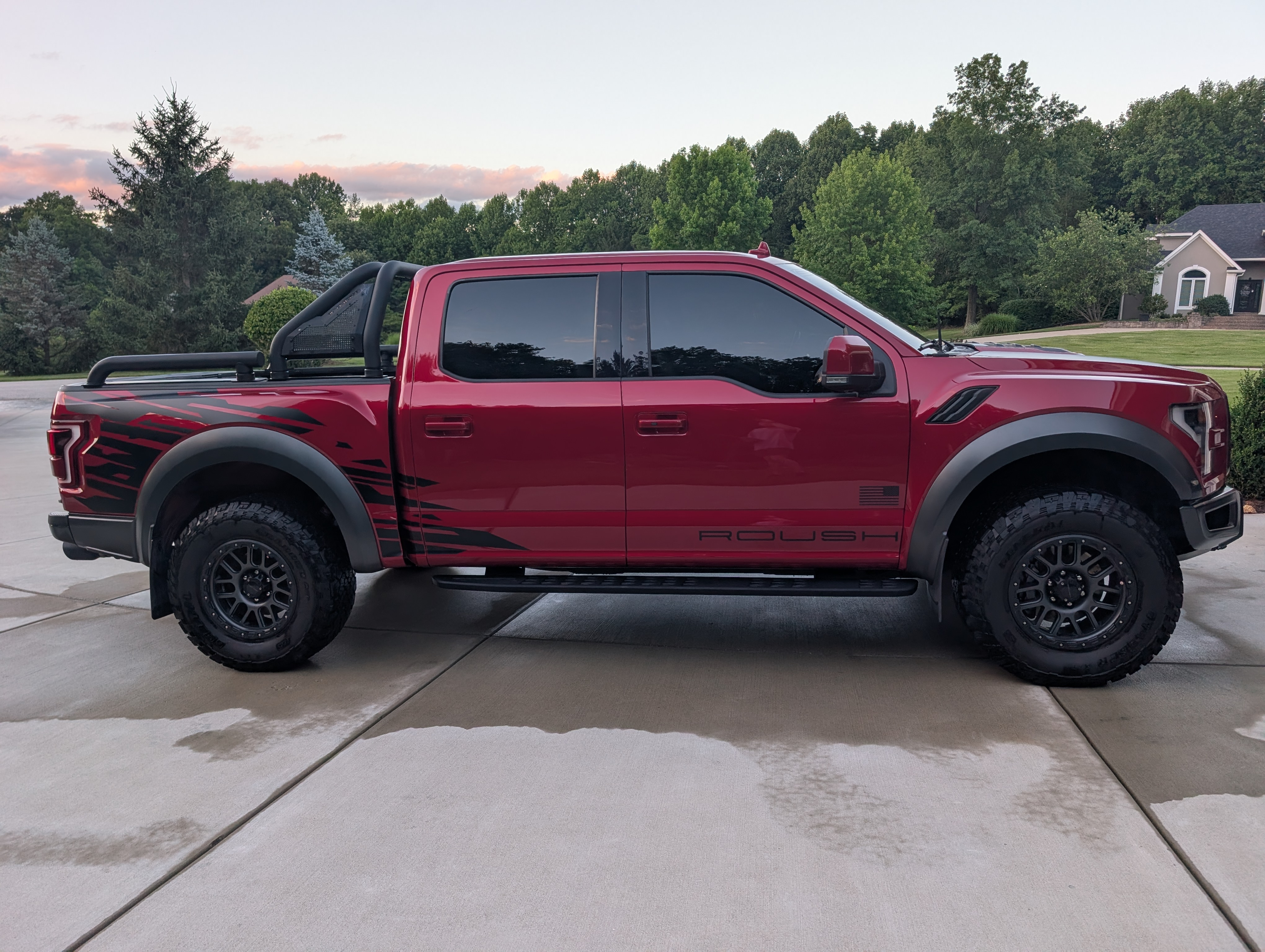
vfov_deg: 56.9
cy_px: 476
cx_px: 632
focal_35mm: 24
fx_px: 878
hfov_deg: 71.5
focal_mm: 6.9
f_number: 1.68
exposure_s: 1/88.1
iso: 33
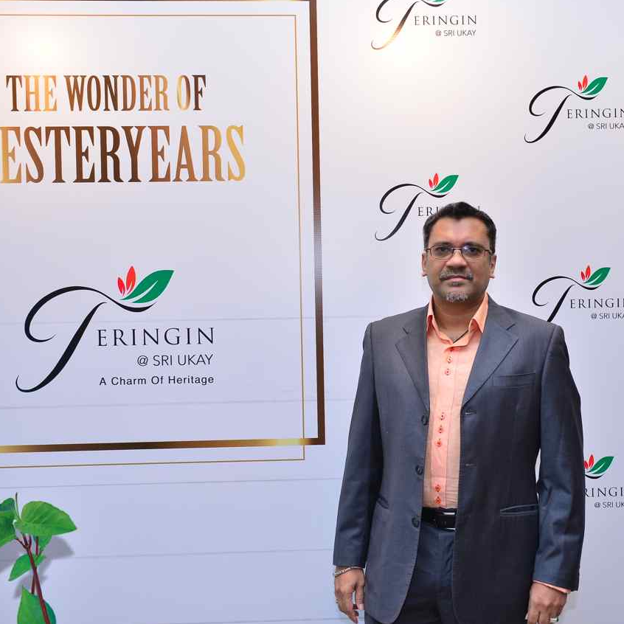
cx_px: 358
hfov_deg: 37.5
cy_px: 311
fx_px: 918
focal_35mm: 45
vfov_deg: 37.6
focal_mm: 35
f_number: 3.5
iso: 800
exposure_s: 1/125
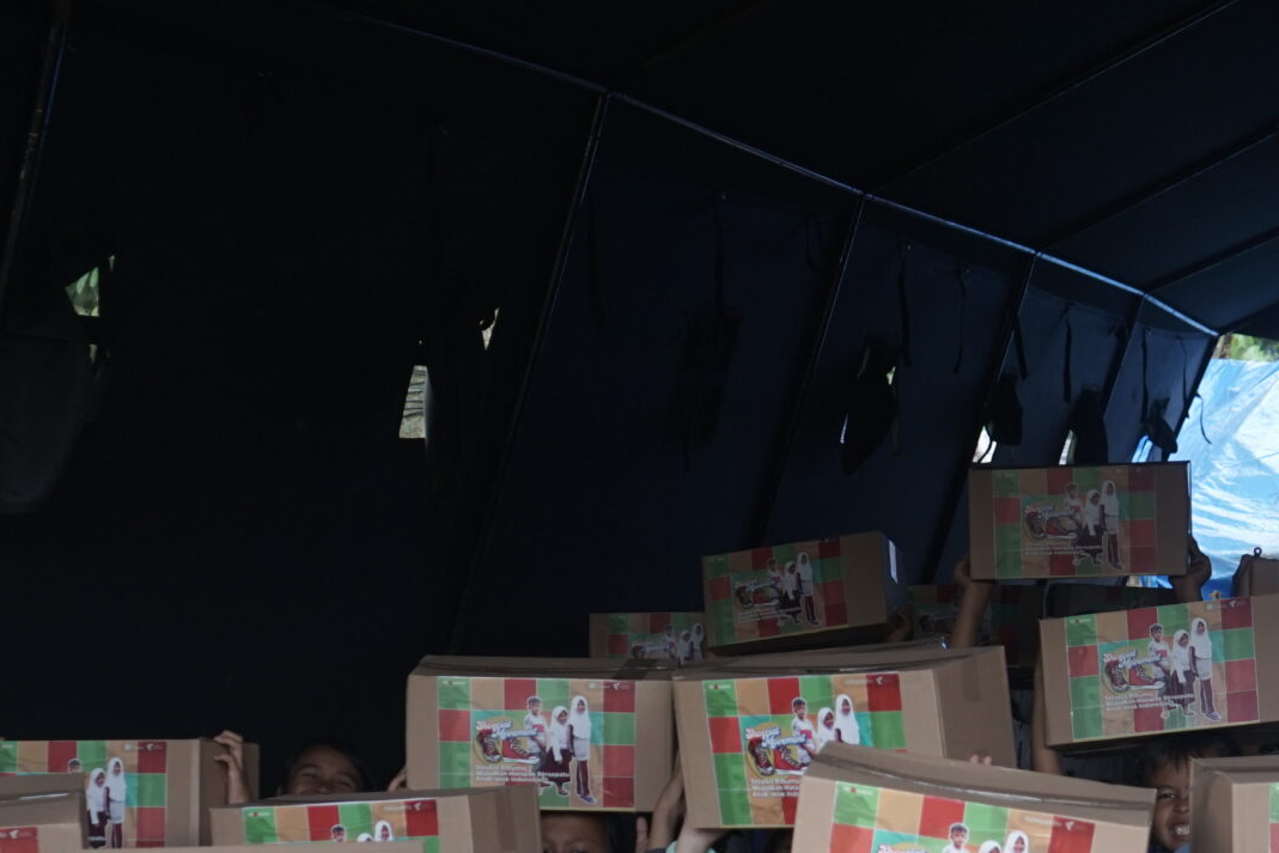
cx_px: 800
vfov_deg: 17.0
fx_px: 2807
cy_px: 773
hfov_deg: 25.6
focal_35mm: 79
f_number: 4.5
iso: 400
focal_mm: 33
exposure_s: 1/250
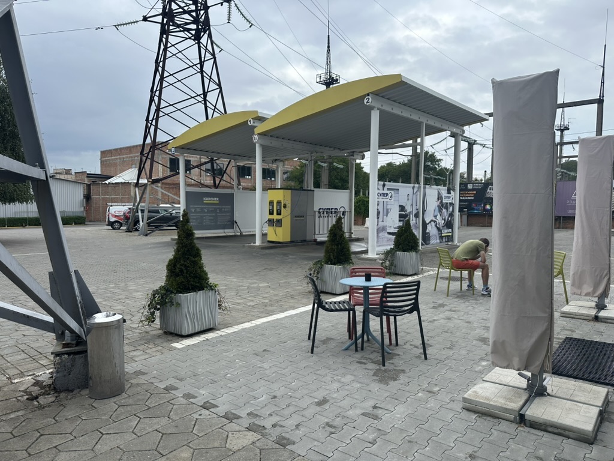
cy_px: 230
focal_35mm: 24
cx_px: 307
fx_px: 426
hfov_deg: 71.6
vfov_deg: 56.8
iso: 80
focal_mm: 6.86
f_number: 1.78
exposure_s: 1/2732
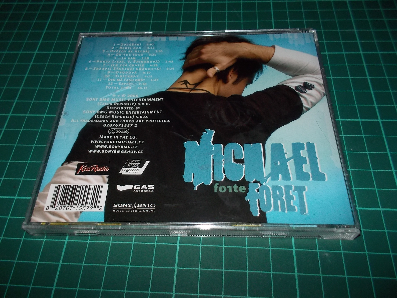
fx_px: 333
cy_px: 149
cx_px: 198
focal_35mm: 29
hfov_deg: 61.7
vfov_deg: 48.2
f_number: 3.3
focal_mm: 4.1
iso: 200
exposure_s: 1/30
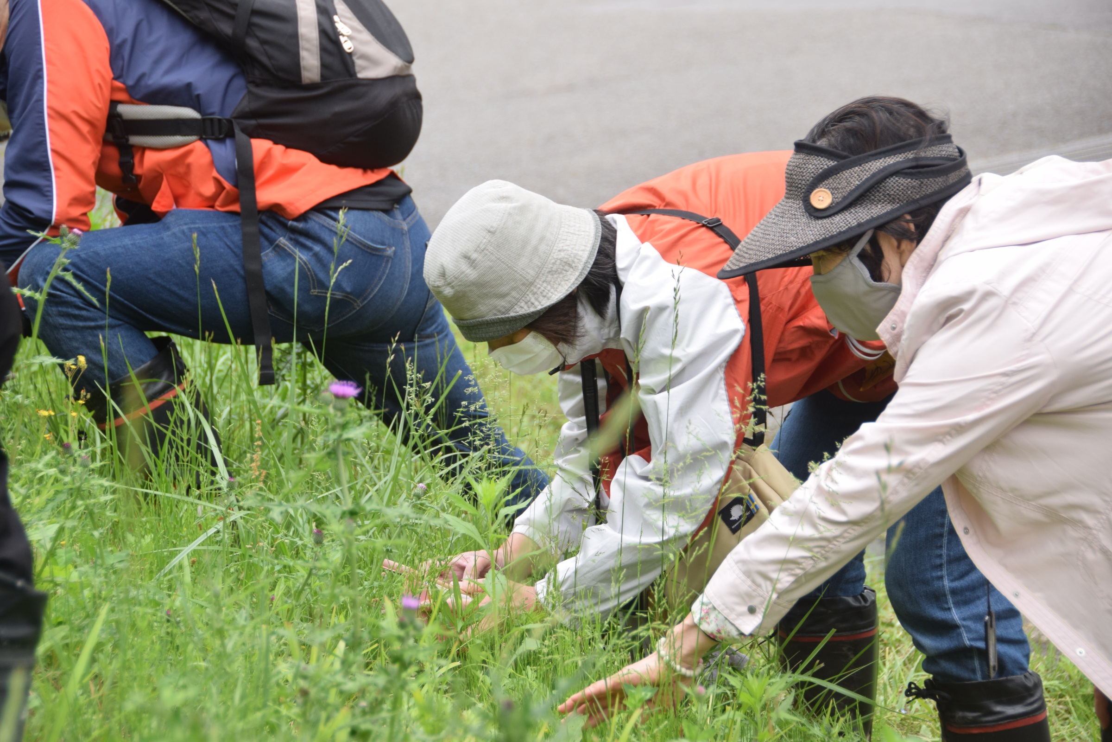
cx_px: 556
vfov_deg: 11.1
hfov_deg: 16.7
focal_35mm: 123
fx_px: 3799
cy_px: 371
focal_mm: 82
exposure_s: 1/200
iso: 250
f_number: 5
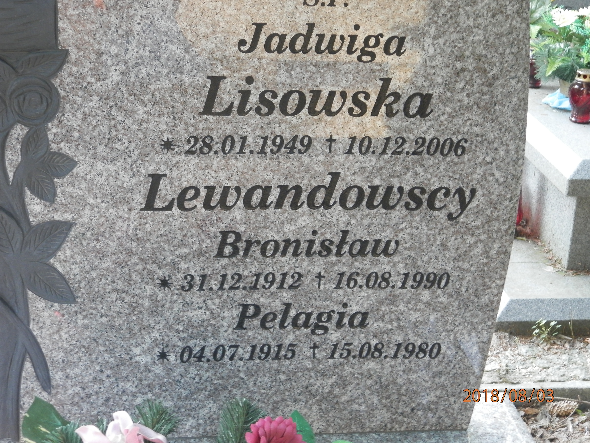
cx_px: 295
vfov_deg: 21.6
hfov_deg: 28.6
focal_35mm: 68
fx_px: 1159
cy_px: 222
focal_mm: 12.2
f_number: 4
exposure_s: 1/15
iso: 250
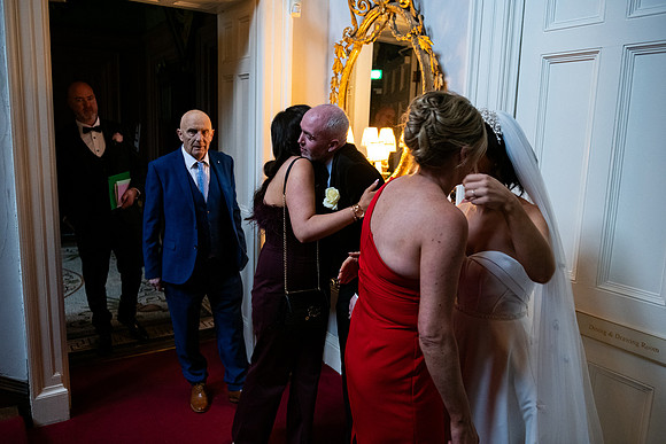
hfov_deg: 65.5
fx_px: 518
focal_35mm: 28
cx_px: 333
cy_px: 222
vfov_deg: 46.4
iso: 1600
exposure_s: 1/160
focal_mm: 28
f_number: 3.5
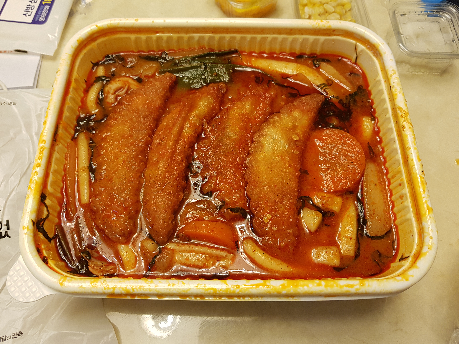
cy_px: 172
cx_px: 230
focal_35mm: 26
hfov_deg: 67.3
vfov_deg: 53.1
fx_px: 345
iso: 125
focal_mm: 4.2
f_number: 1.7
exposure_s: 1/60
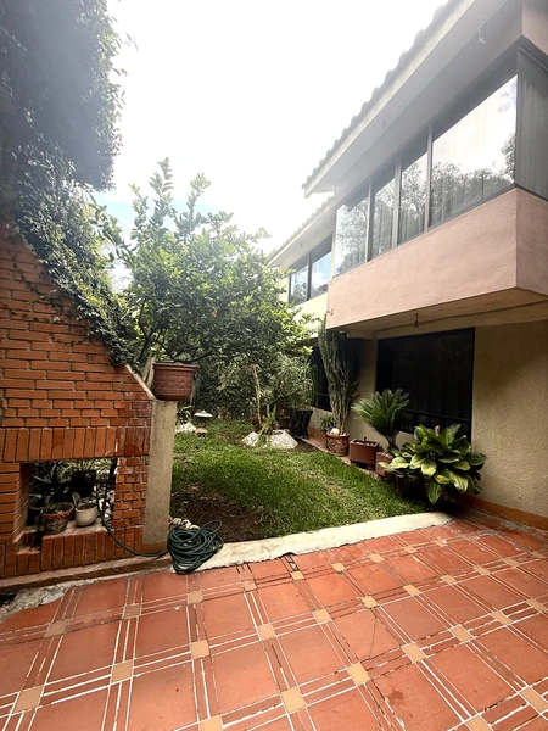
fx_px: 296
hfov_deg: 85.7
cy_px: 366
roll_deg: -4.5
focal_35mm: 14
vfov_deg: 102.1
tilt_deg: +2.0
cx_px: 274
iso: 64
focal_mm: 2.22
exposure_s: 1/131
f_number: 2.2
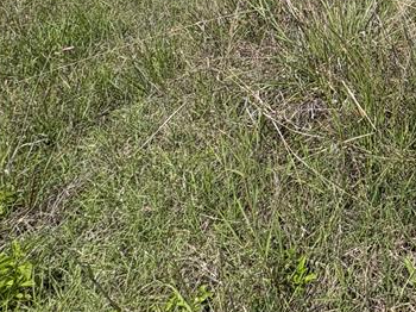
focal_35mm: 41
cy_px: -113
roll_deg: +5.1
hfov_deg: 31.5
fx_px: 492
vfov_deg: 27.8
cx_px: 575
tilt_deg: -9.6
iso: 40
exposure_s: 1/2342
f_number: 2.2
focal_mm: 2.22
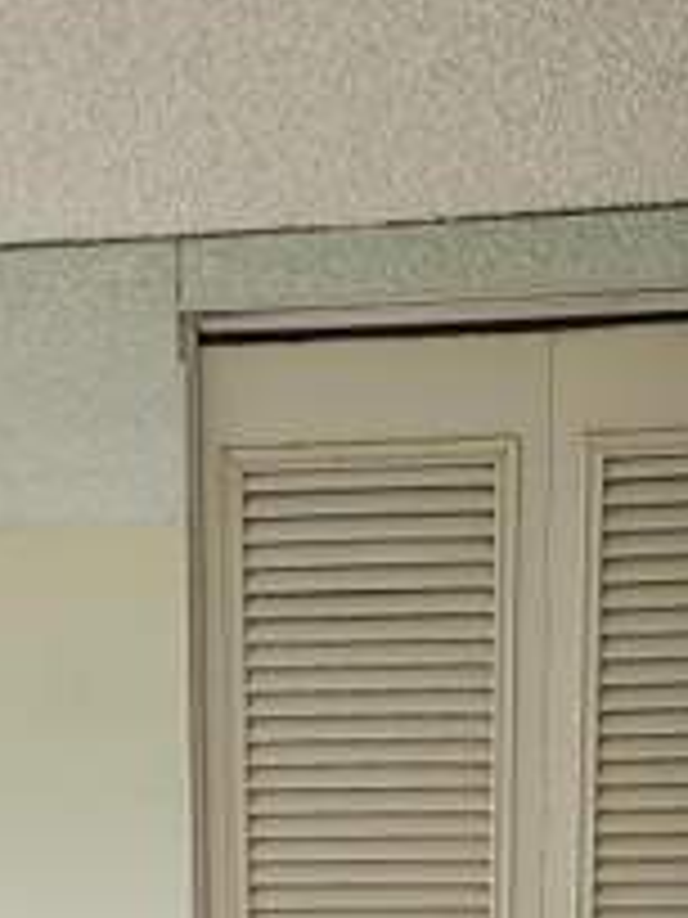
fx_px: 1908
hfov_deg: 20.4
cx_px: 279
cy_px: 1174
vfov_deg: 23.9
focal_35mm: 72
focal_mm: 5.4
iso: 400
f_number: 1.8
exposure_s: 1/120
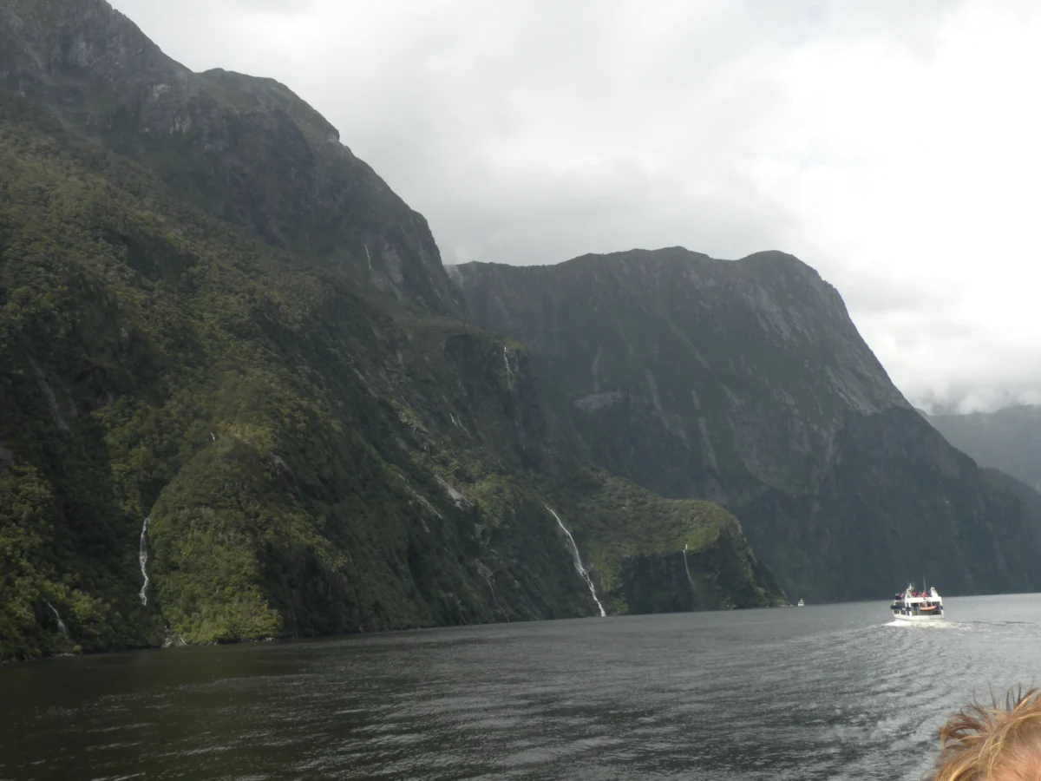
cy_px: 390
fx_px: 1263
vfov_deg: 34.3
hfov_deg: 44.8
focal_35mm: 42
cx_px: 520
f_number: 5.6
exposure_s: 1/210
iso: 64
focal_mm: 7.4
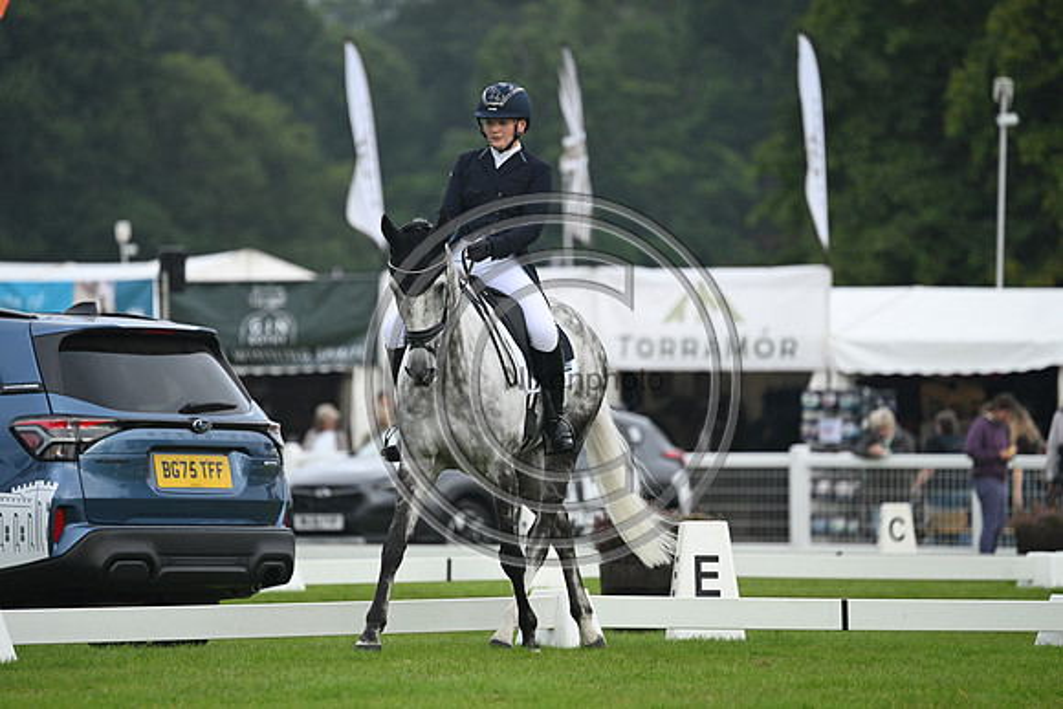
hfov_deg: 5.7
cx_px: 532
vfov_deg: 3.8
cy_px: 354
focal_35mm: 360
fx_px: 10632
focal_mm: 360
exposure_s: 1/1250
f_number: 5.6
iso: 1000
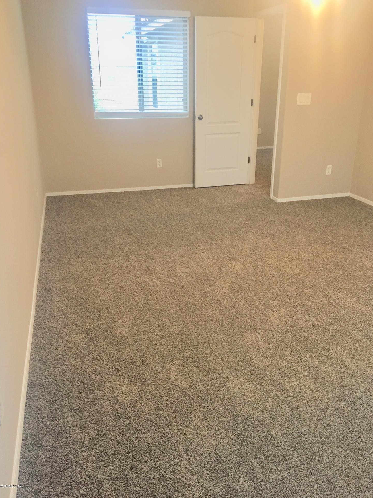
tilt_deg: -21.2
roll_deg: +1.3
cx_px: 190
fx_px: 431
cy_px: 245
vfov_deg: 60.0
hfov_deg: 46.8
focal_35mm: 30
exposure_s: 1/30
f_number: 2.2
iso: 100
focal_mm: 4.15
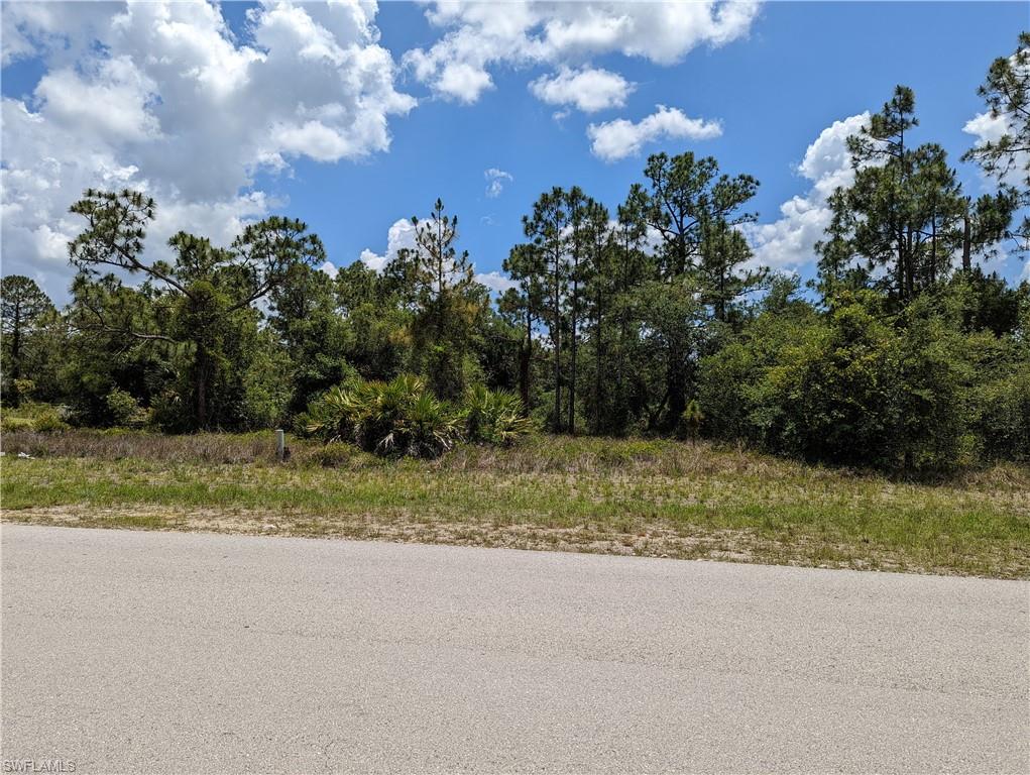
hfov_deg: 71.5
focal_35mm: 24
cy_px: 388
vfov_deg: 56.9
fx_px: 715
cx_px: 515
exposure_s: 1/3333
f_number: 1.85
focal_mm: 6.81
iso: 43
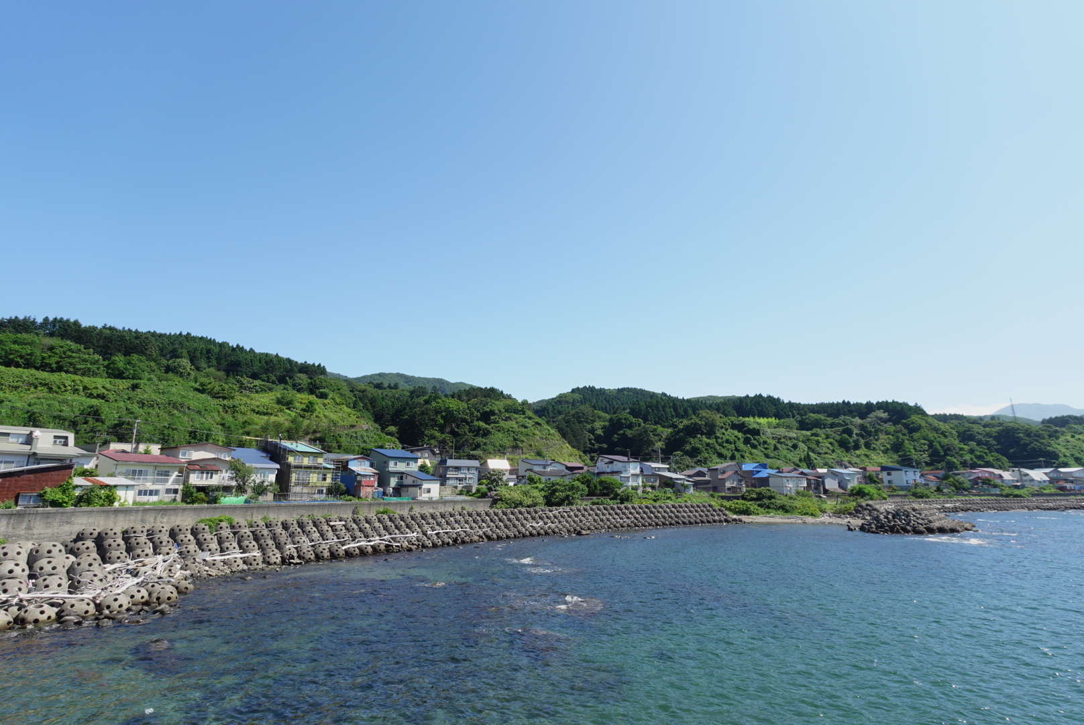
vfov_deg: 67.5
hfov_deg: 90.0
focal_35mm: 18
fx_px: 542
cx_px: 542
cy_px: 362
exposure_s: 1/500
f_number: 5
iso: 125
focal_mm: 6.9
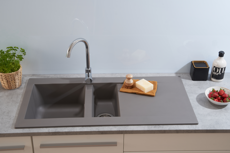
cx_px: 115
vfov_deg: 24.2
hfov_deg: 35.6
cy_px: 76
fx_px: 358
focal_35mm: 56
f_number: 10
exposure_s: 1/160
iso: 100
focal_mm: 56
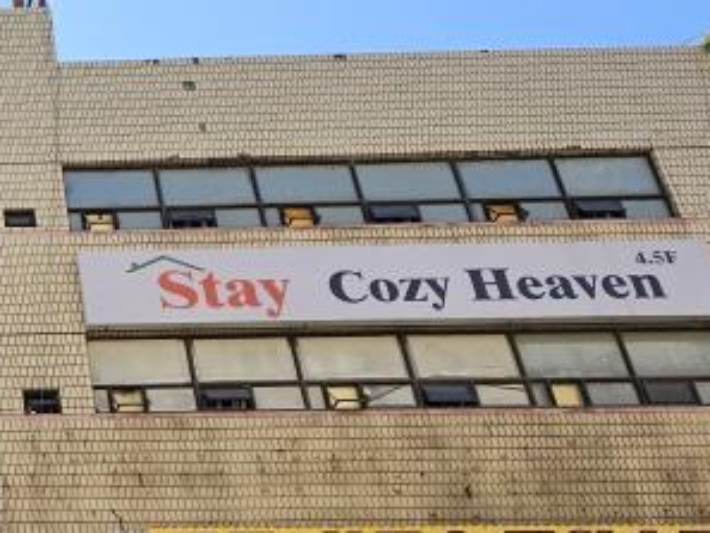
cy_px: 504
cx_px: -184
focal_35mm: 62
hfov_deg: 26.9
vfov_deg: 22.9
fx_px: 1272
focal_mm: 6.3
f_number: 1.7
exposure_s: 1/535
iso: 10
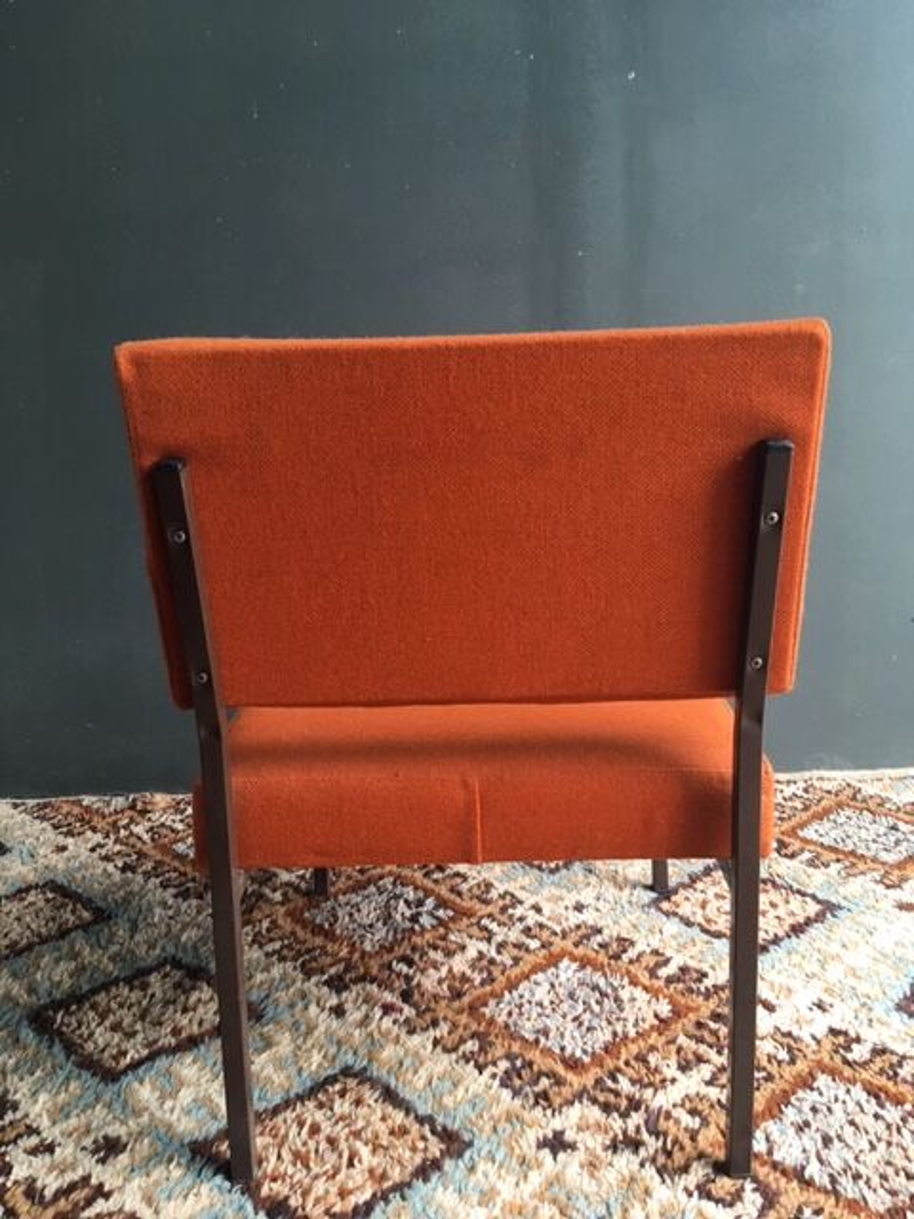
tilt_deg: -13.0
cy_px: 610
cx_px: 457
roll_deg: +1.9
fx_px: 1021
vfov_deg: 61.7
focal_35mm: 29
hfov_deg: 48.2
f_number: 2.2
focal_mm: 4.15
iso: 50
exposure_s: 1/33
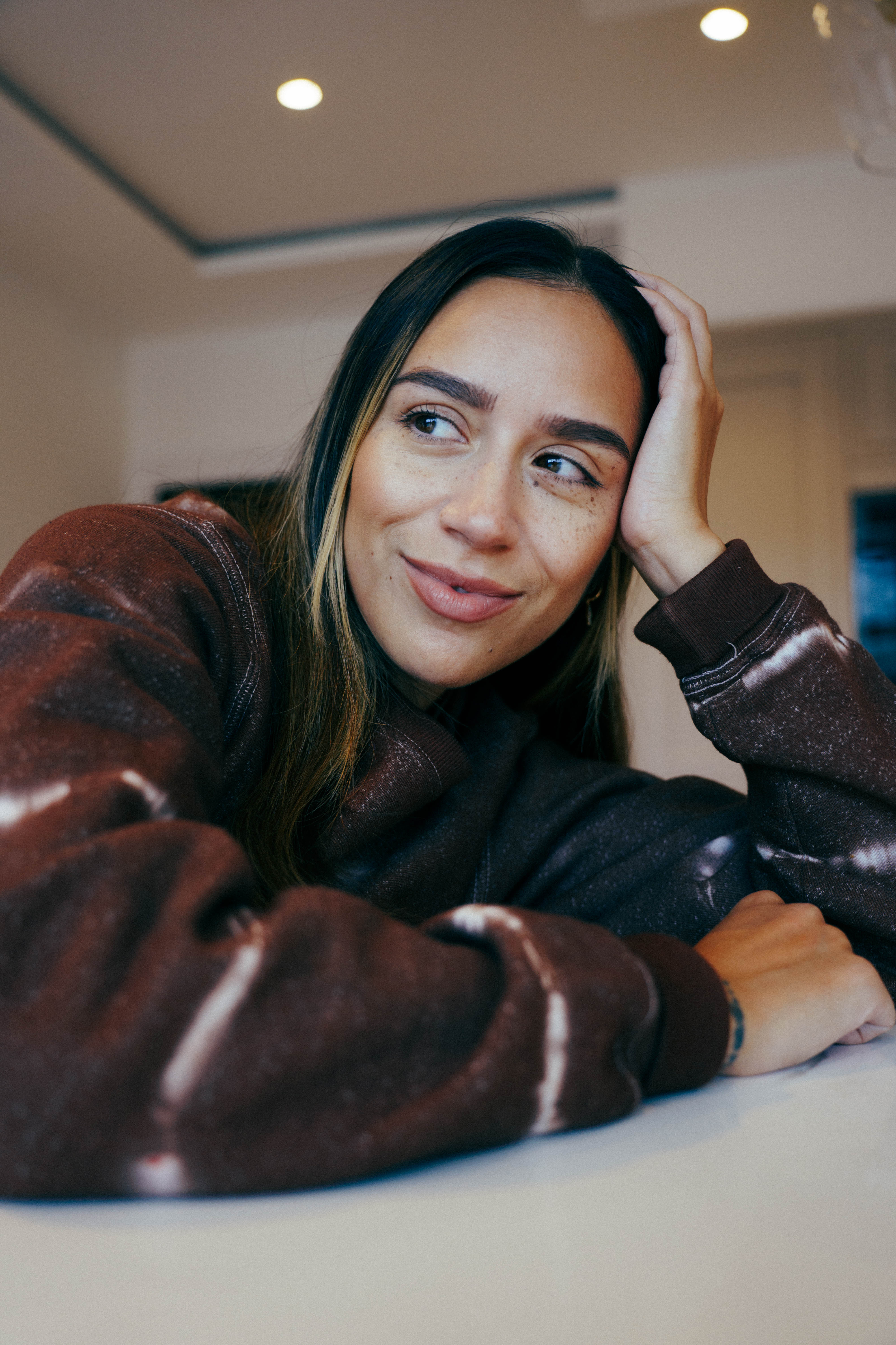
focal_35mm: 31
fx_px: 1157
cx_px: 448
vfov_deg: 60.3
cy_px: 672
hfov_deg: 42.3
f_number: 2.8
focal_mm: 31
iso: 500
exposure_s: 1/100
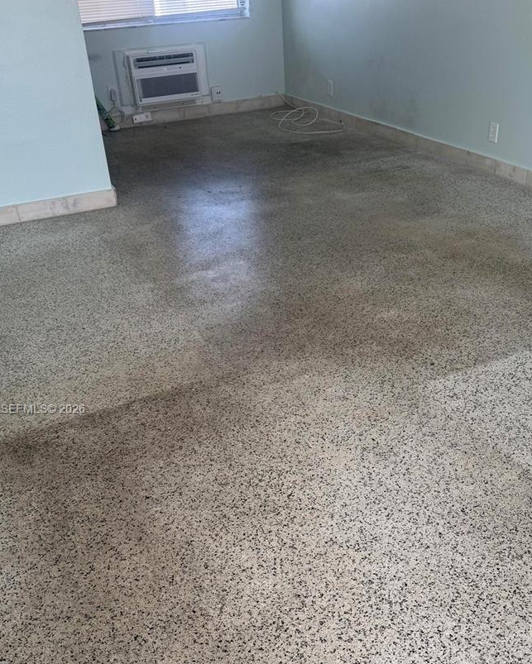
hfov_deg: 42.1
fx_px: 688
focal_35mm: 35
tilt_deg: -33.1
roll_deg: +2.6
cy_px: 410
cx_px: 304
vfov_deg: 51.0
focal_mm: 6.76
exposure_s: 1/201
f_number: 1.78
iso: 64
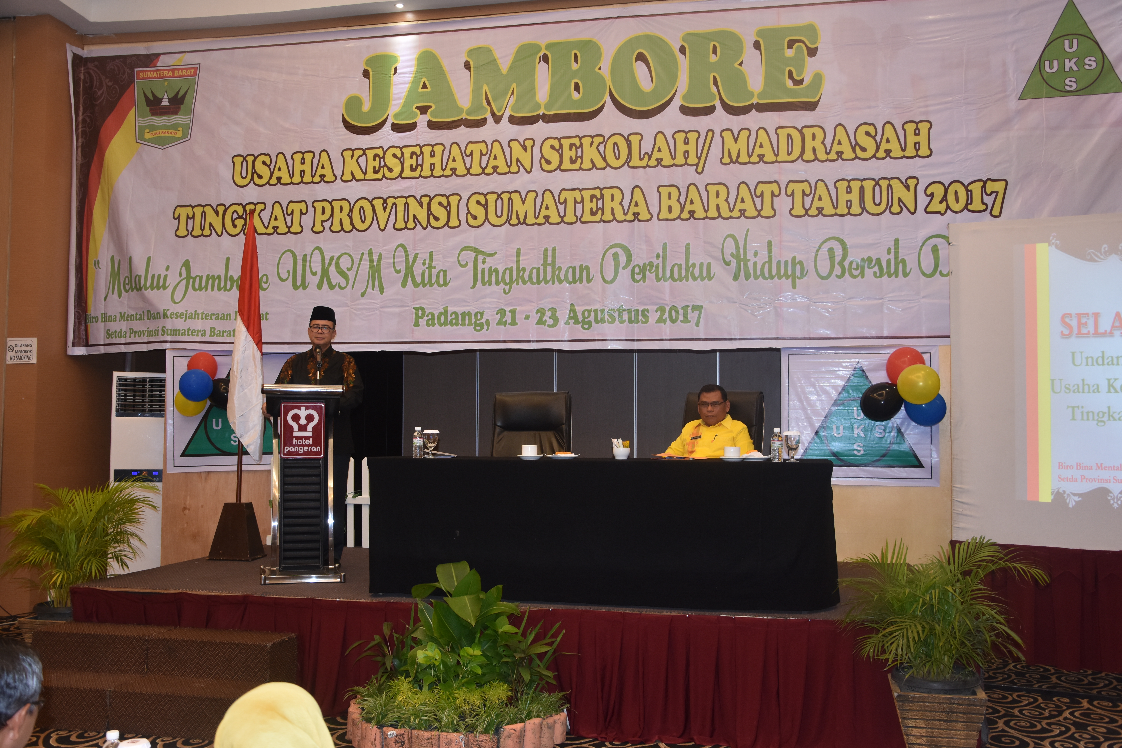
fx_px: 1028
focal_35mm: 33
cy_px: 374
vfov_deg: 40.0
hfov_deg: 57.2
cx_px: 561
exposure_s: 1/60
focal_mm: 22
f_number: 3.8
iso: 560
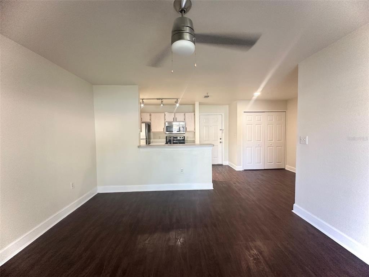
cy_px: 138
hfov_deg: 102.1
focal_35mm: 14
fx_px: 149
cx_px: 184
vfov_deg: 85.7
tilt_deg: -2.6
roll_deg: +0.9
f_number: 2.2
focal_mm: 2.22
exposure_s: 1/60
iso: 200
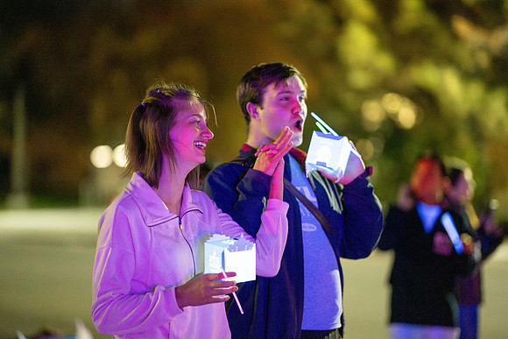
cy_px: 170
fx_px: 1482
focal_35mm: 105
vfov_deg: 13.0
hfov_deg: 19.5
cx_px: 254
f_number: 1.4
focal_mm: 105
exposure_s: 1/80
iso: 10000
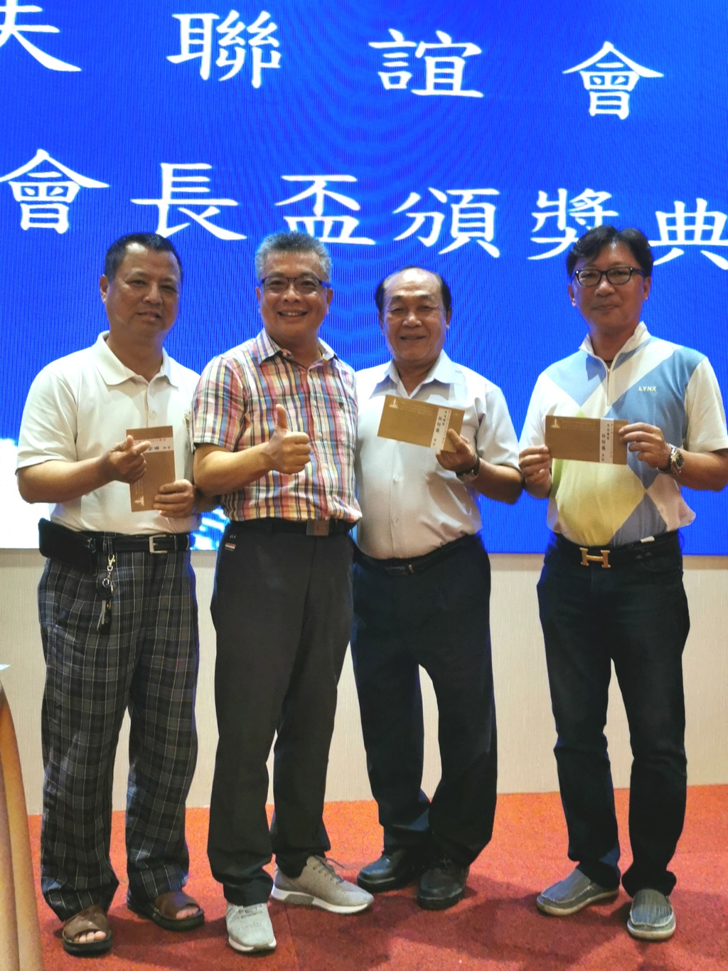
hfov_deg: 37.7
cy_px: 486
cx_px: 364
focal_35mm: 38
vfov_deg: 49.0
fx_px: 1065
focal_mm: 5.58
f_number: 1.8
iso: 200
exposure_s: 1/60
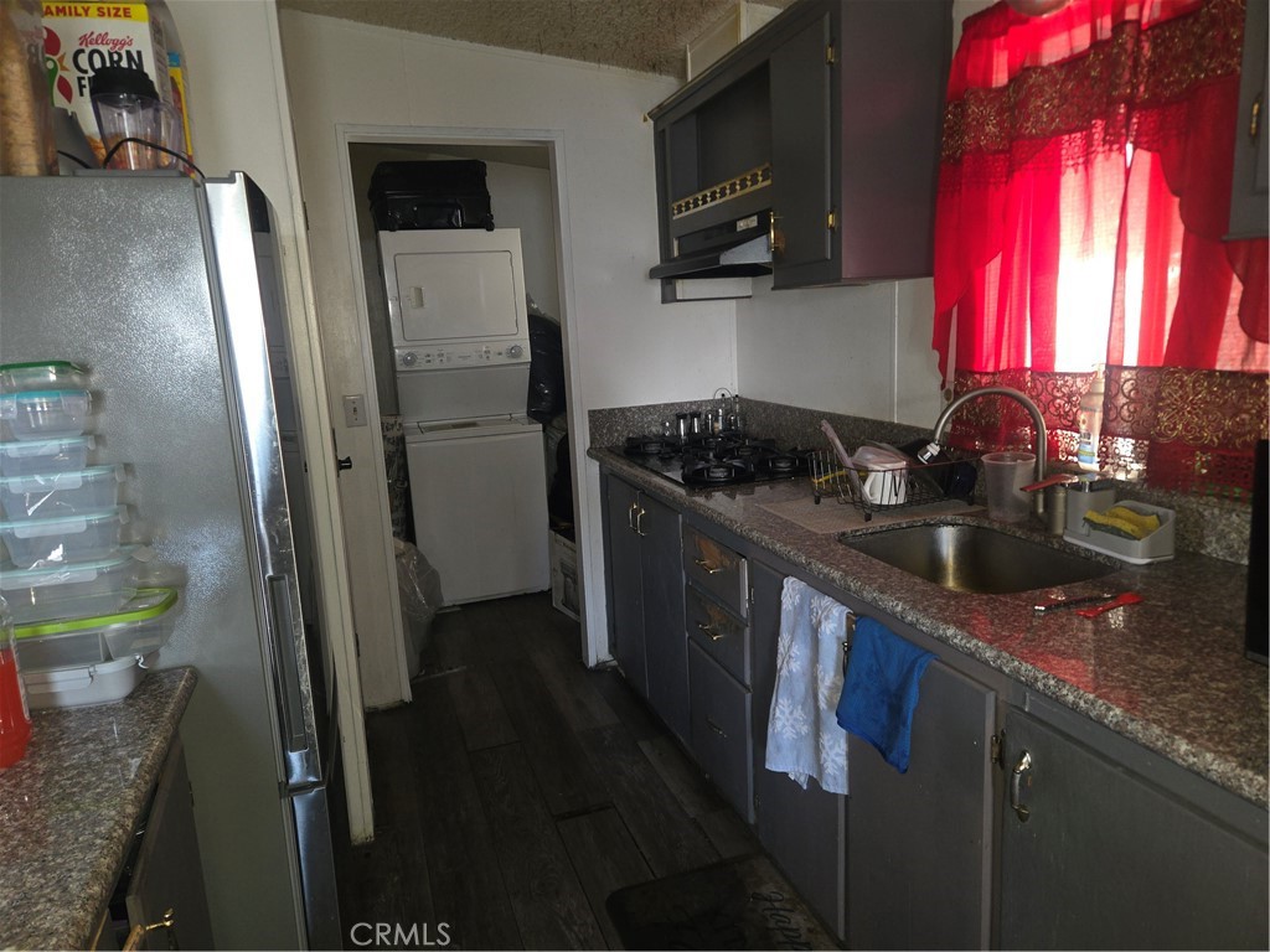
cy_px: 476
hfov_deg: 73.9
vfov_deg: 58.9
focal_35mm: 23
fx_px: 844
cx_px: 635
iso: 125
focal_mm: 5.4
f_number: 1.8
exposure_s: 1/24
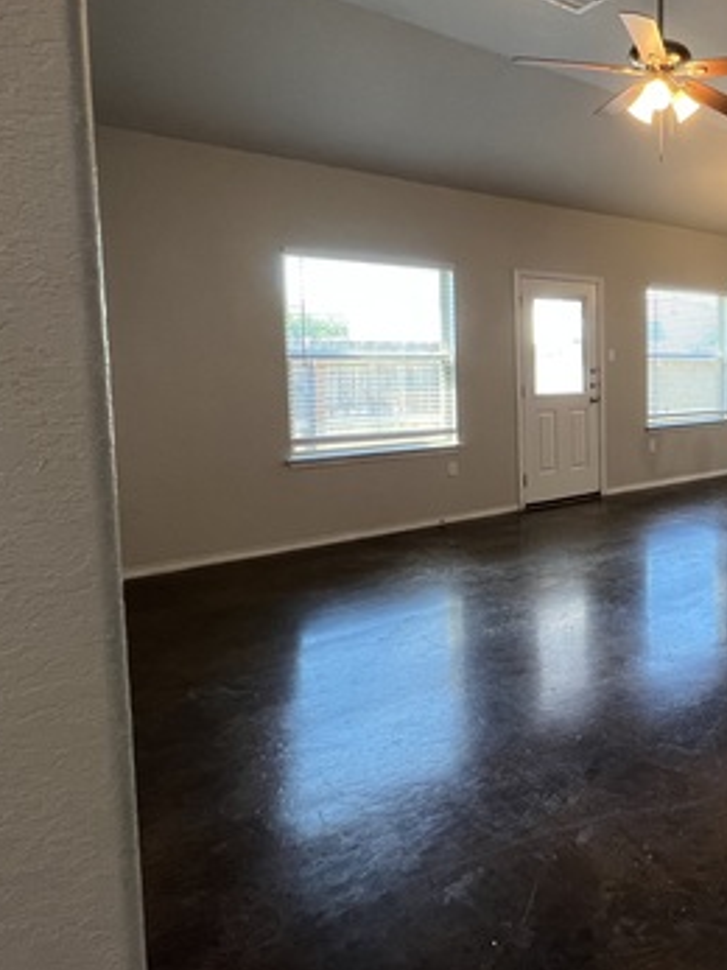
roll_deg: -0.9
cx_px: 763
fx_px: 672
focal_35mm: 24
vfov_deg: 71.2
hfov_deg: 45.5
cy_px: 411
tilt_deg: -4.4
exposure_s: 1/120
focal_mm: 1.57
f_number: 1.8
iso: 200
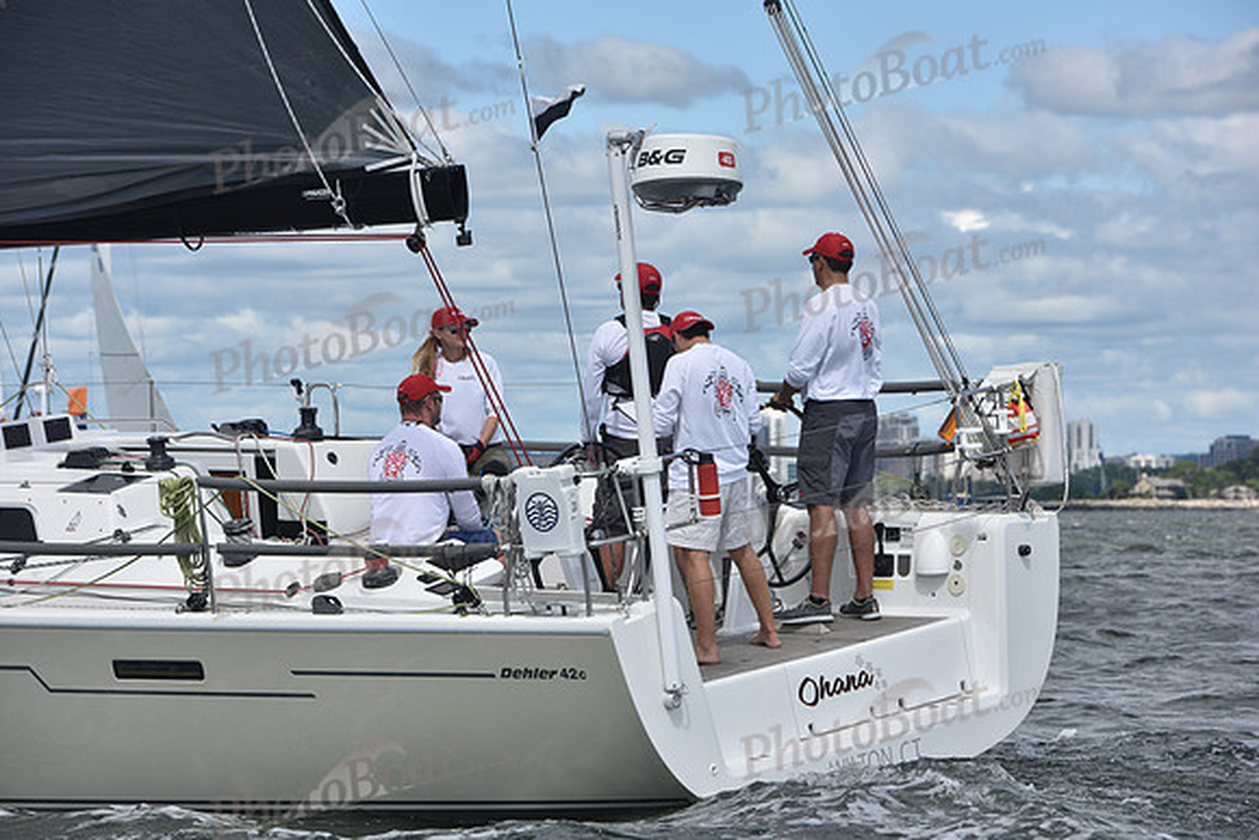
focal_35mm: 175
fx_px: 6121
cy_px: 420
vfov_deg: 7.9
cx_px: 630
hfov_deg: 11.7
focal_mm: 175
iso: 250
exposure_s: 1/800
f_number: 10
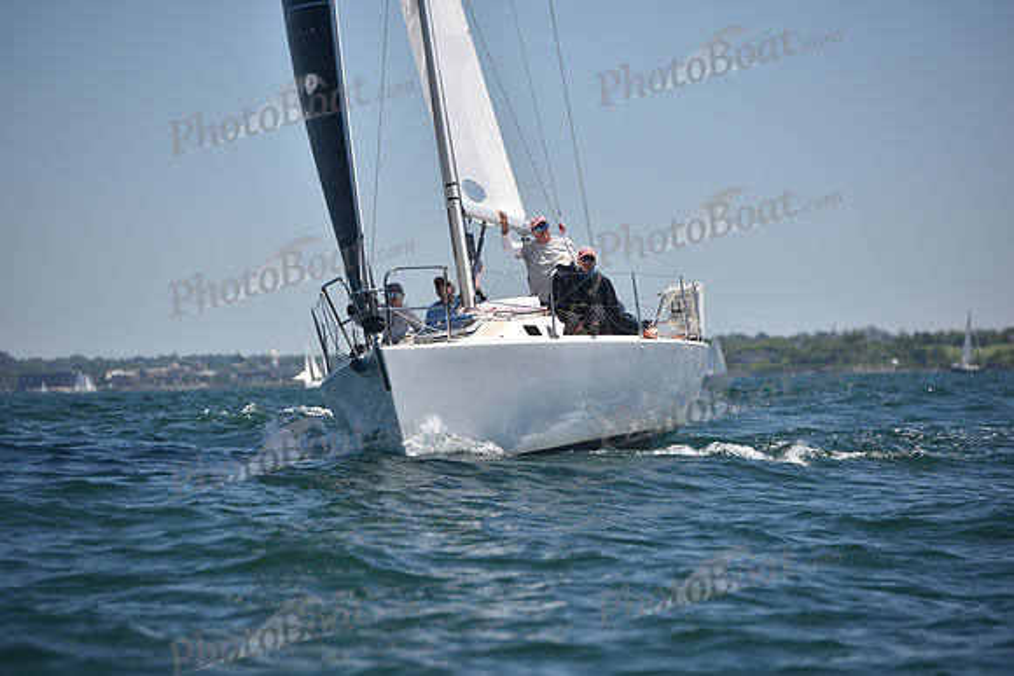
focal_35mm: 200
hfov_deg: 10.3
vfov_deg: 6.9
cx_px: 507
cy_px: 338
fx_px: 5634
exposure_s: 1/1000
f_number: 4.5
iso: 200
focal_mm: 200
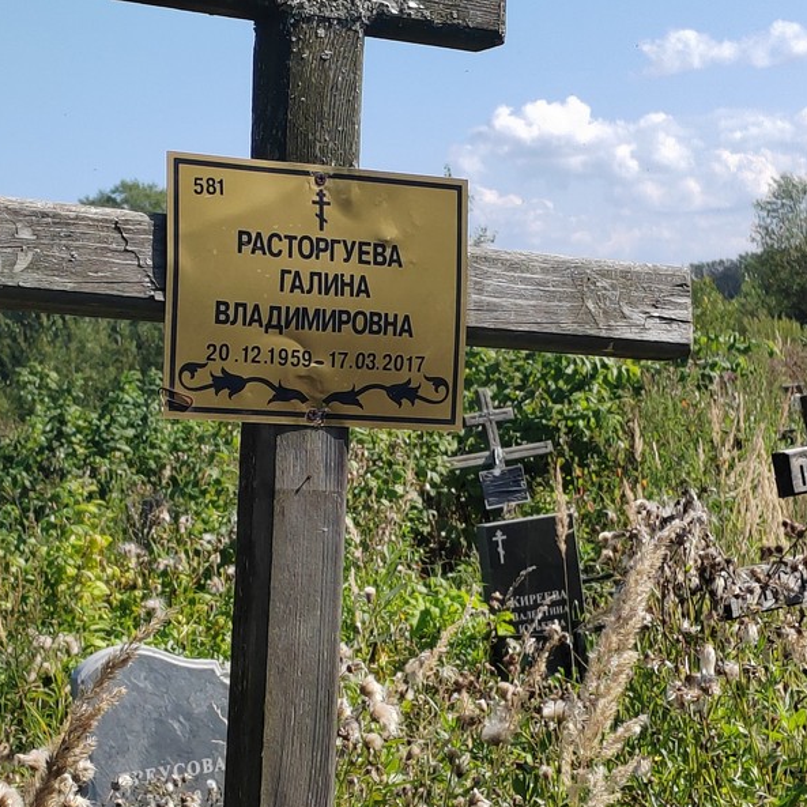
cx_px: 333
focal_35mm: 99
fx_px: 2611
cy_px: 406
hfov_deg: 17.6
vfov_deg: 17.6
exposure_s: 1/1100
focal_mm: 5.52
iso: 100
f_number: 1.9
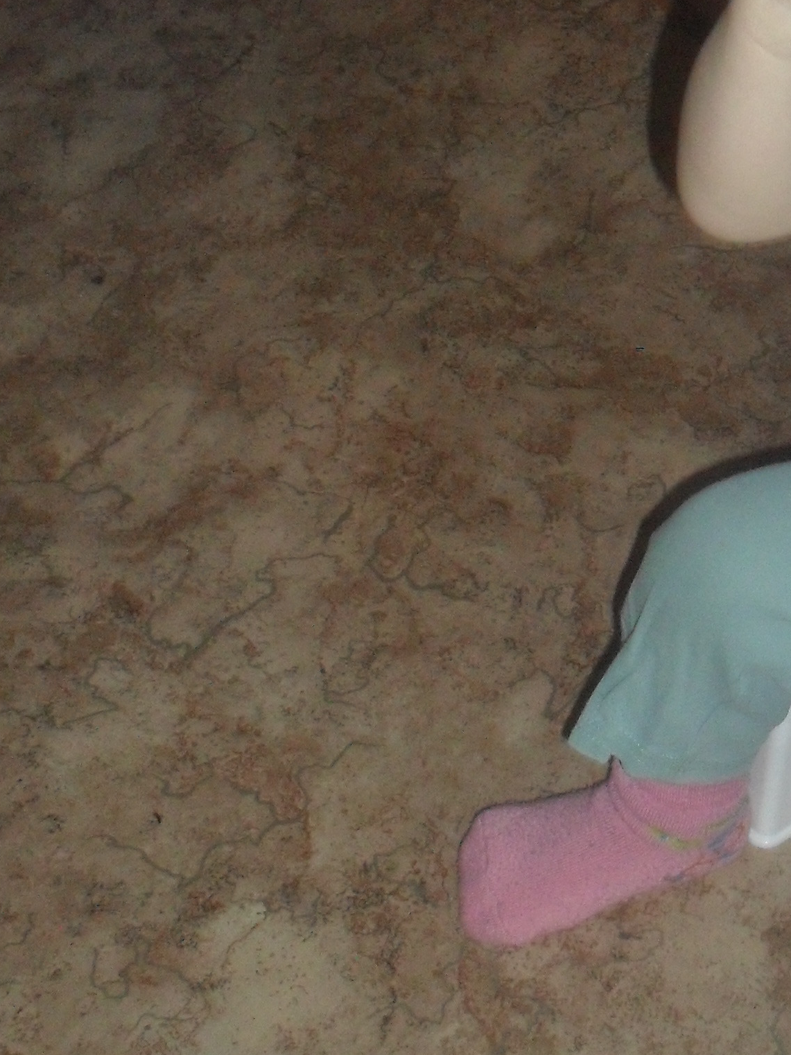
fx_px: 2804
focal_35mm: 92
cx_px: 996
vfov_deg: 21.1
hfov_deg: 15.4
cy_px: 236
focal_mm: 6.3
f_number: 3.2
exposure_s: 1/45
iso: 200
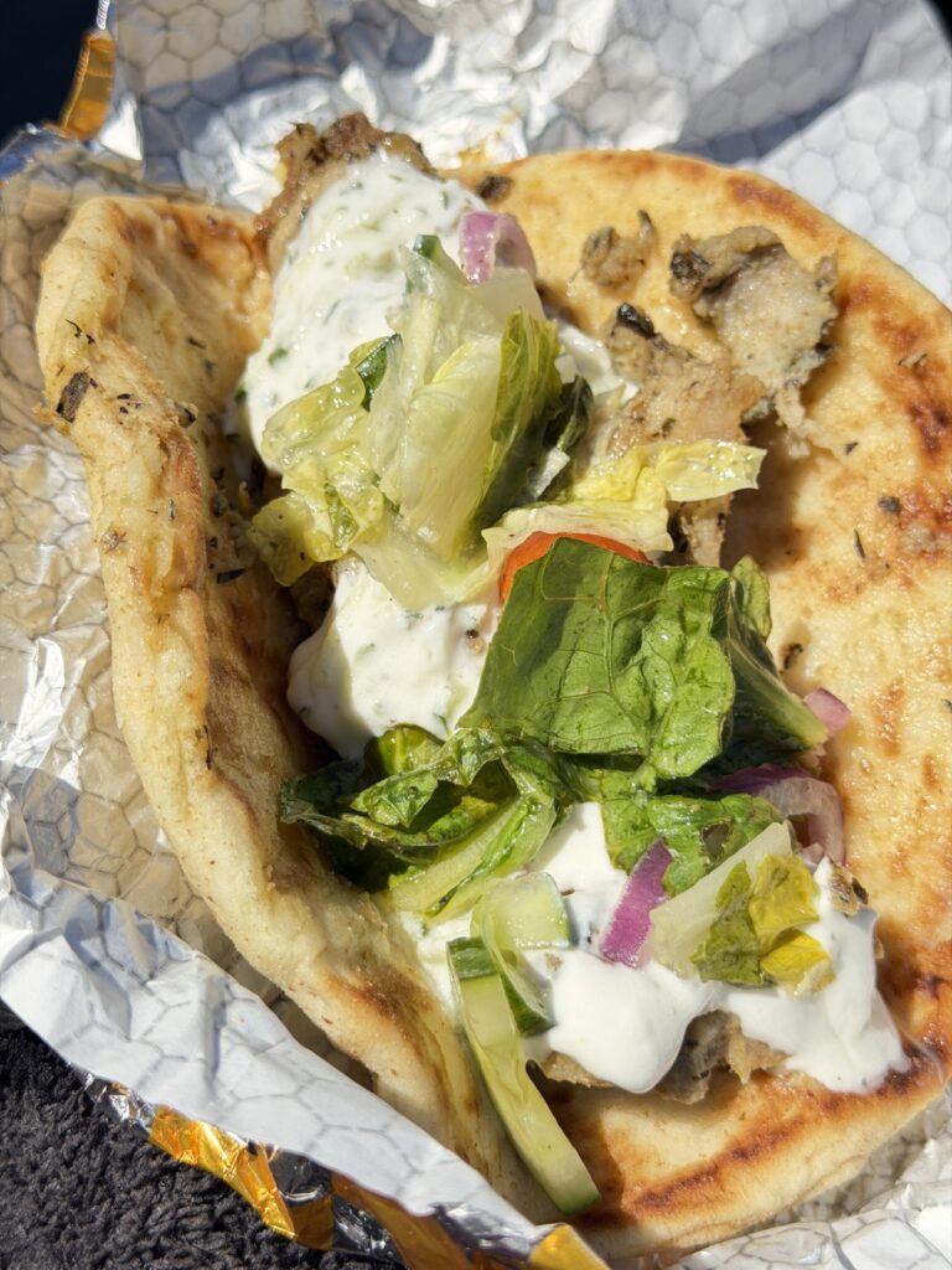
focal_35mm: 48
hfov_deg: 30.3
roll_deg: -10.6
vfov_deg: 39.7
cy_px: 635
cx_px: 476
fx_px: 1760
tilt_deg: -44.3
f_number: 1.78
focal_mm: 6.76
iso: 100
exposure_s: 1/3226
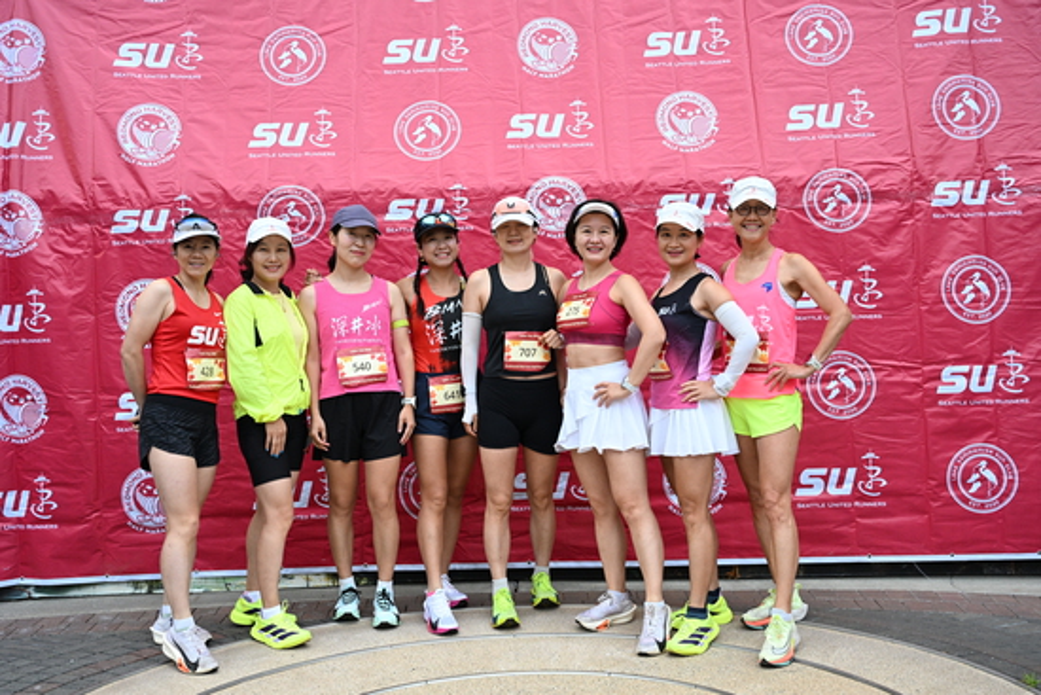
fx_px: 1157
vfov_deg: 33.4
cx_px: 520
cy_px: 348
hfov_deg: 48.4
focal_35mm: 40
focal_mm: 40
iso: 2000
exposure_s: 1/500
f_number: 4
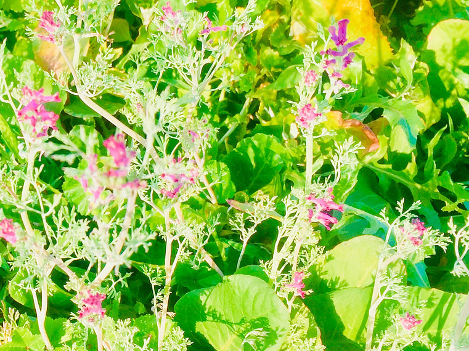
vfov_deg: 23.9
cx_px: 16
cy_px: 119
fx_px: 826
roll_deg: +0.8
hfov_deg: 29.8
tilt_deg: -40.5
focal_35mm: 61
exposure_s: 1/534
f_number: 2.2
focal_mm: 4.15
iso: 32
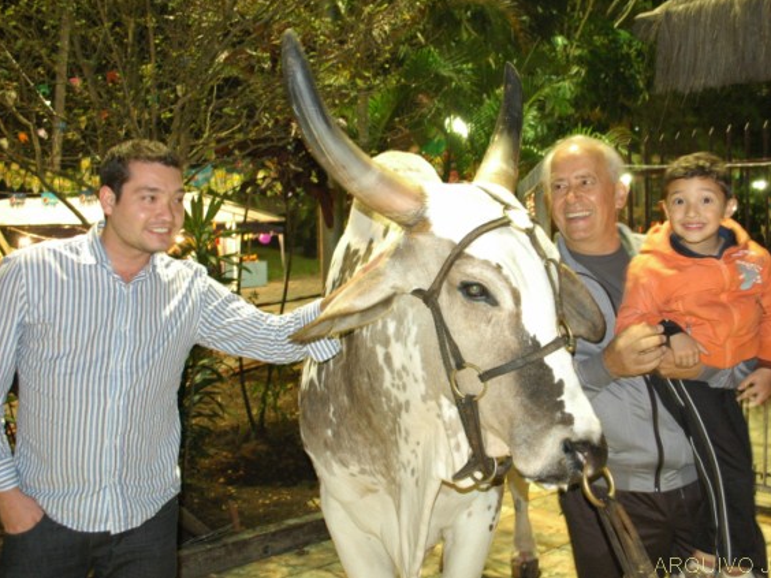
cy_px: 288
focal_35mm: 36
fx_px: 802
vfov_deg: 39.7
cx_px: 435
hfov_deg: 51.2
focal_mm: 22
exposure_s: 1/8
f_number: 5.6
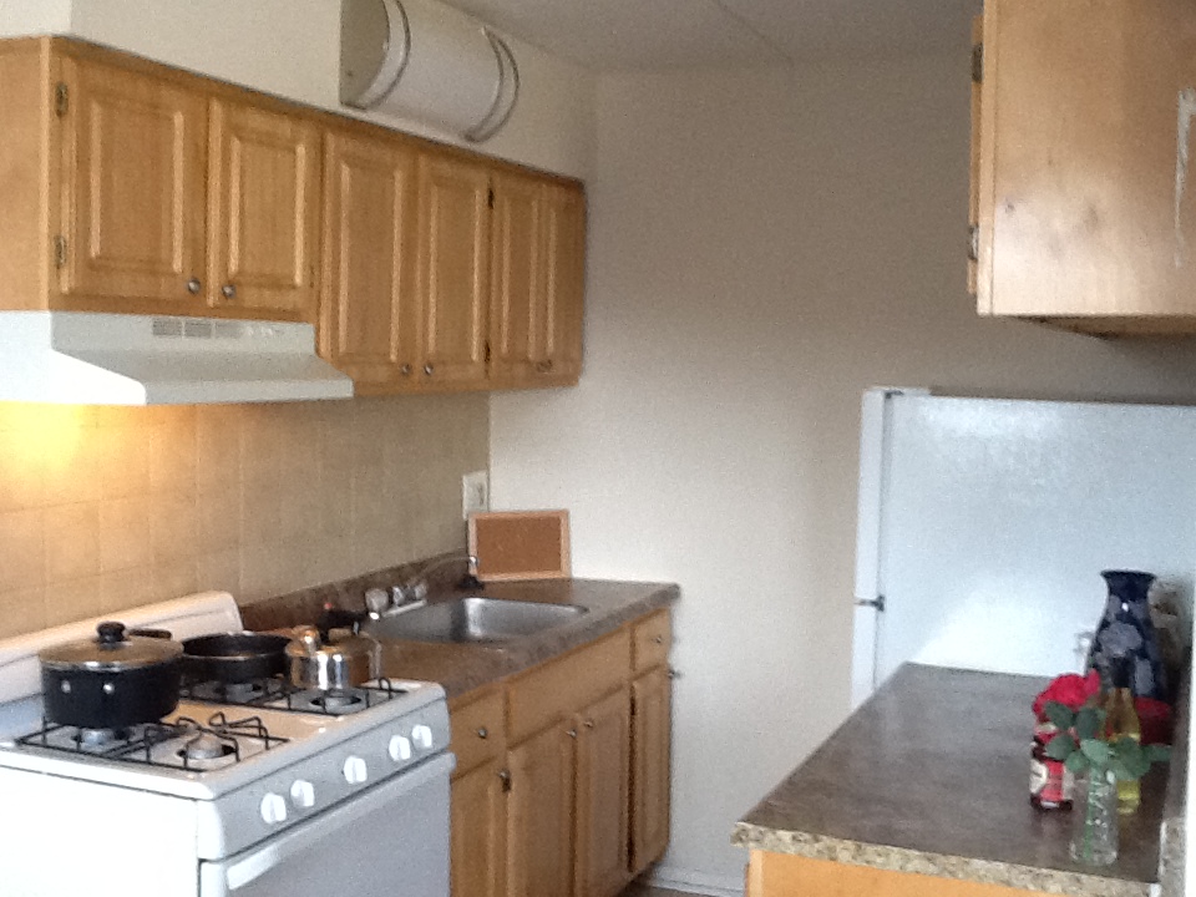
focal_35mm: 32
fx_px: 1106
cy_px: 448
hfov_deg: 56.8
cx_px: 598
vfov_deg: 44.2
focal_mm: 2.03
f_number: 2.4
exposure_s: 1/30
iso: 200
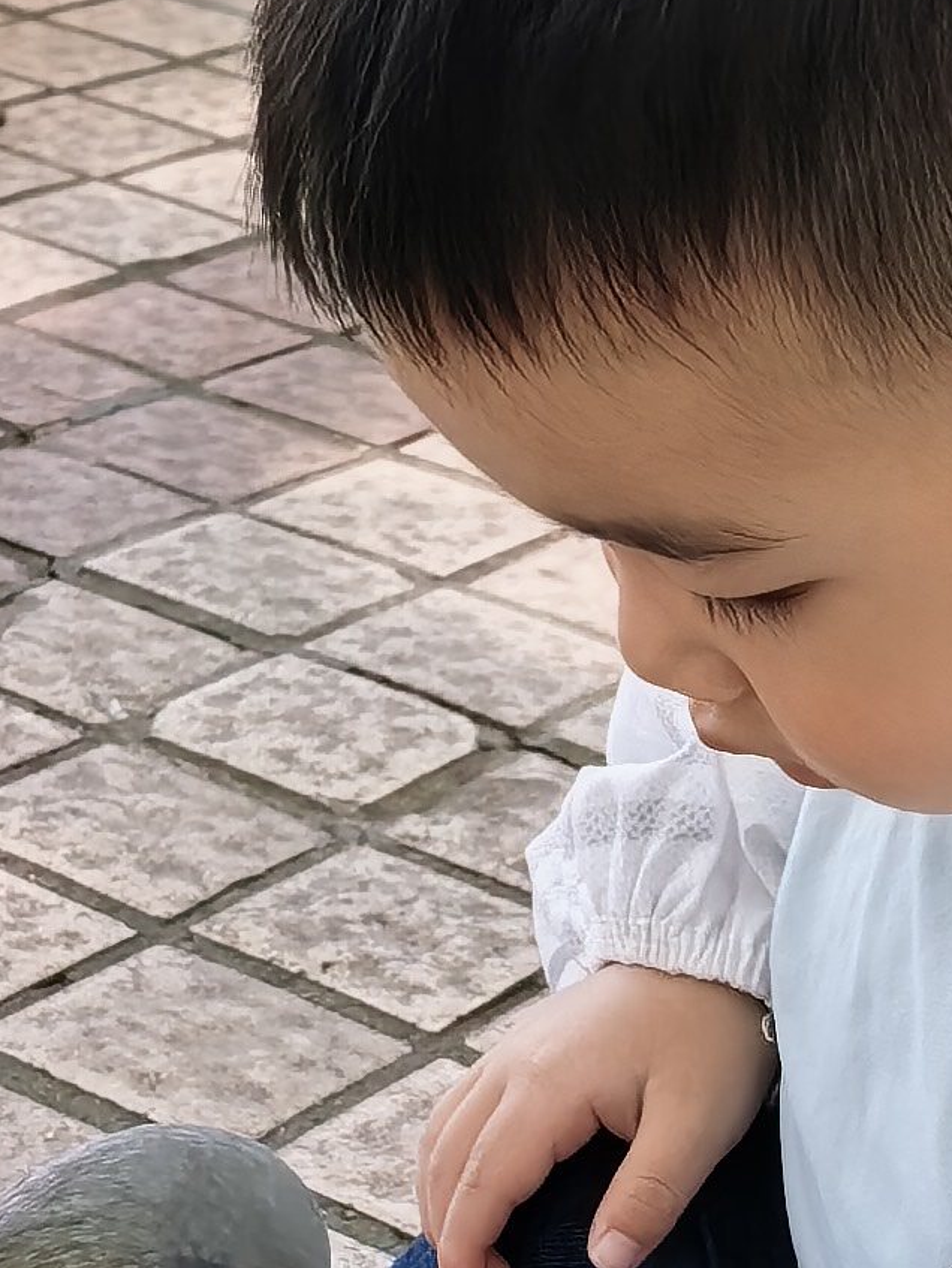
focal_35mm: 116
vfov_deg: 16.9
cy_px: 912
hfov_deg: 12.8
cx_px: 491
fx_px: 4250
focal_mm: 5.75
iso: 50
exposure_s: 1/4673
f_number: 2
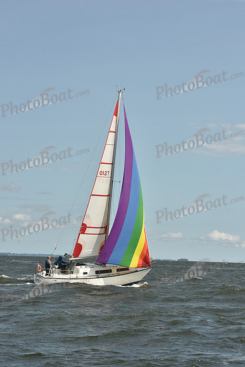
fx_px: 969
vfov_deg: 21.5
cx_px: 122
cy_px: 184
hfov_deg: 14.4
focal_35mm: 95
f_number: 9
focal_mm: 95
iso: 250
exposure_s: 1/800
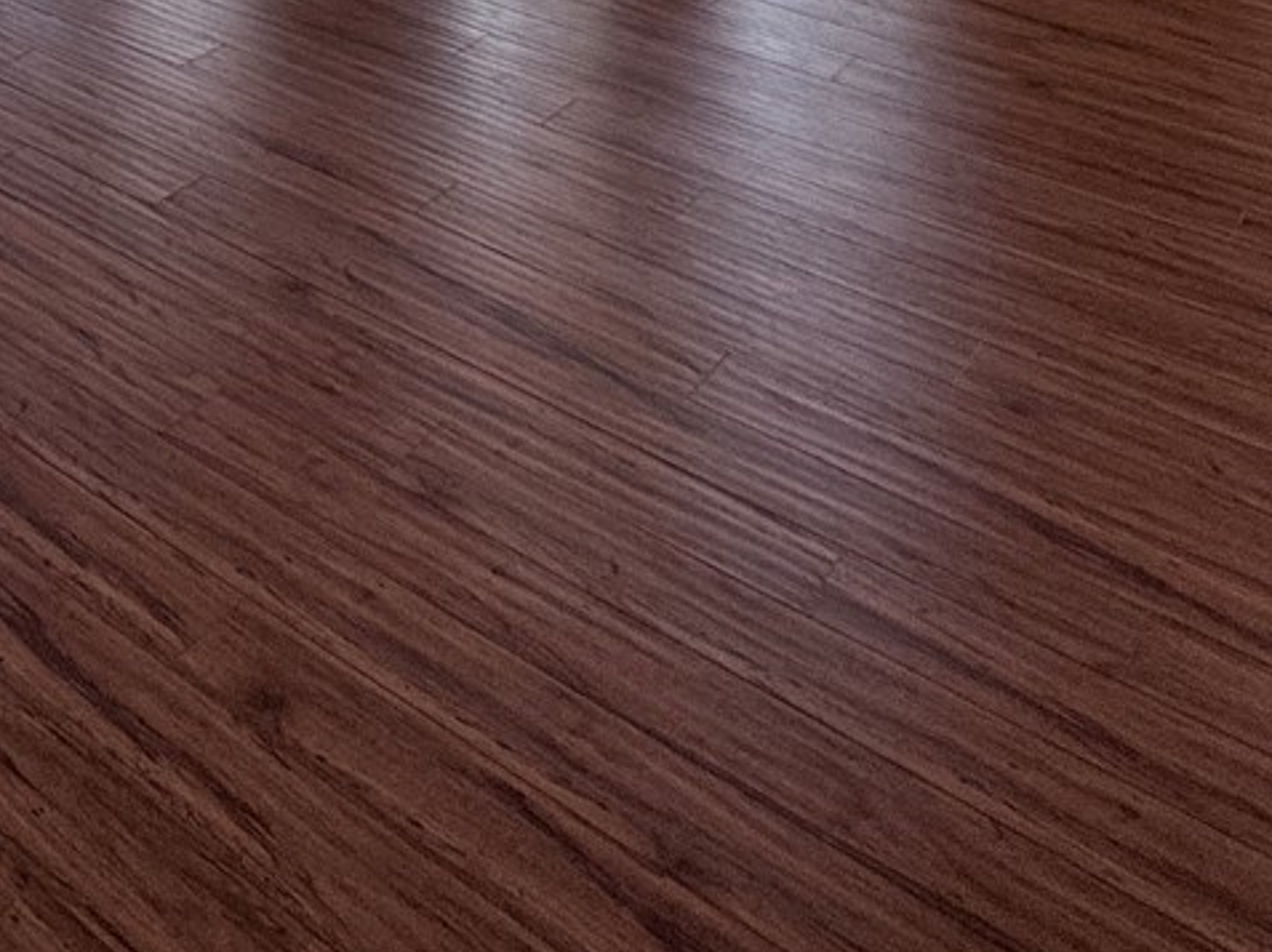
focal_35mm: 47
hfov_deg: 36.8
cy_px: -597
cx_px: 35
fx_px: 1726
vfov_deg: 22.8
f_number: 2.2
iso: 100
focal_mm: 2.22
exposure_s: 1/120
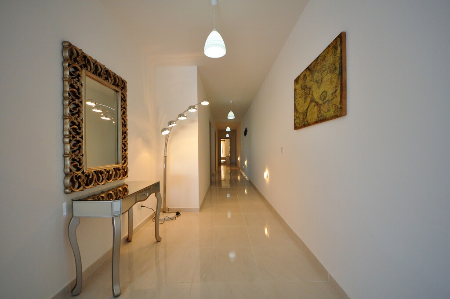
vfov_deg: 63.1
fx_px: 243
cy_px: 150
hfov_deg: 85.5
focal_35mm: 20
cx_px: 225
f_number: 5
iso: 720
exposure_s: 1/60
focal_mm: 13
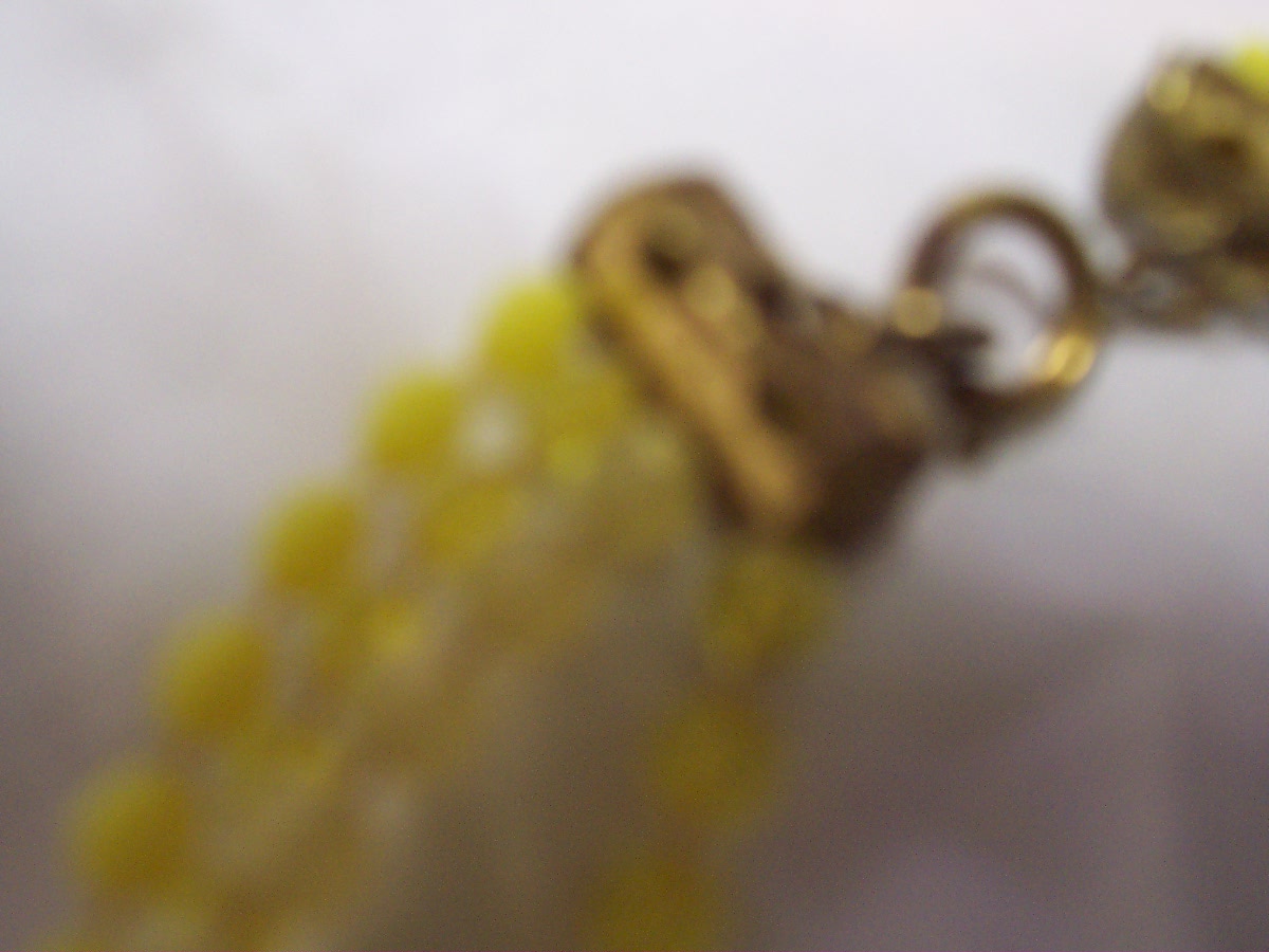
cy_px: 476
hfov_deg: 50.1
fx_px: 1356
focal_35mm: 37
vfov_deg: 38.7
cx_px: 634
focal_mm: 5.6
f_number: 2.8
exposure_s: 1/30
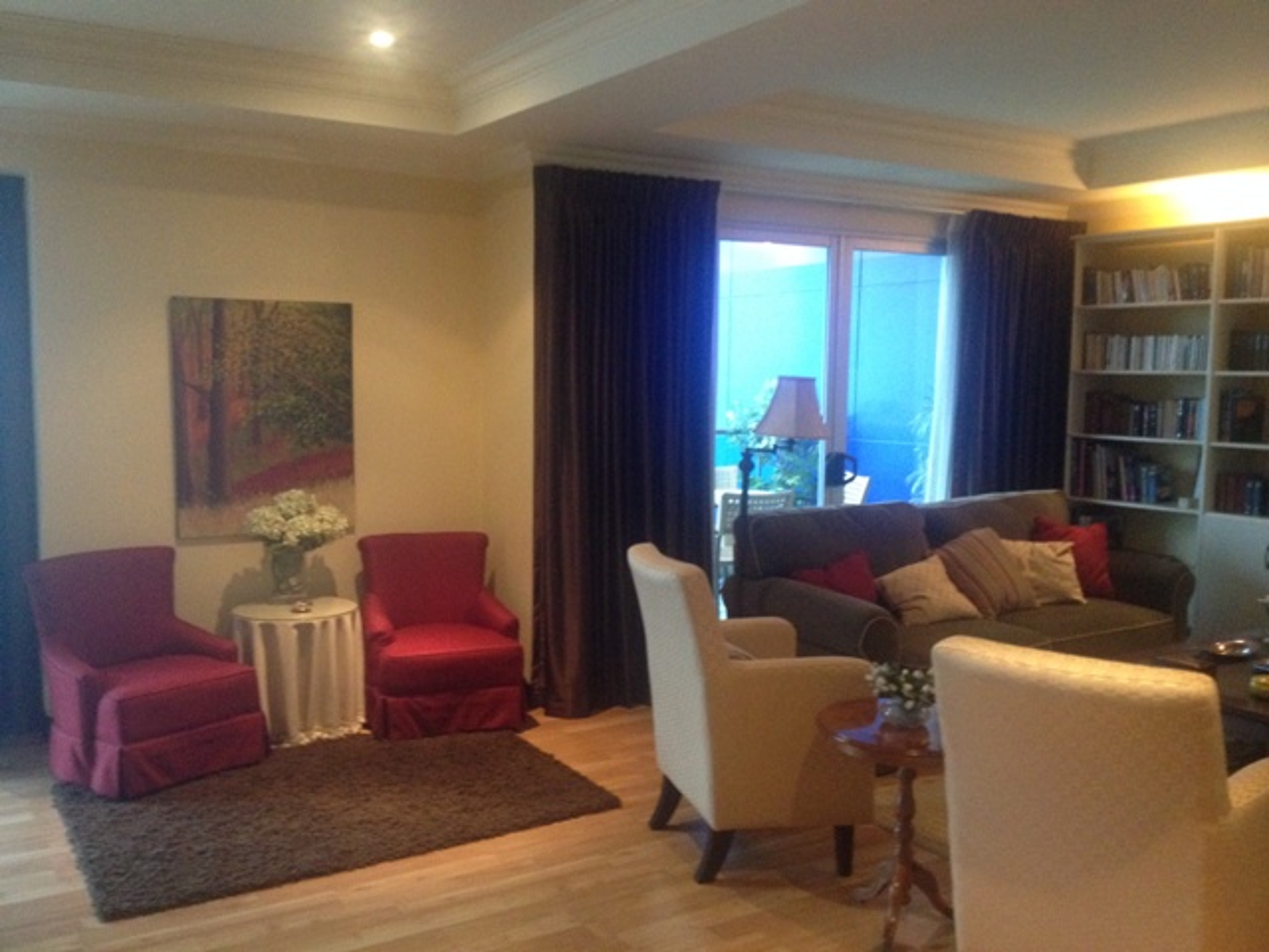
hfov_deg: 52.6
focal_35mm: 35
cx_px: 634
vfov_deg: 40.7
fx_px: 1283
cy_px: 476
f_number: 2.4
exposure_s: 1/20
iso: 400
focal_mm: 4.28
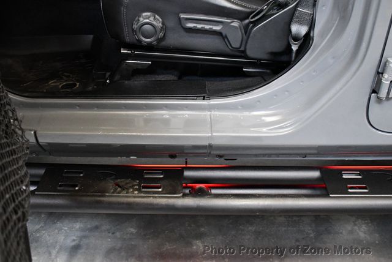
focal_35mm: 36
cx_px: 196
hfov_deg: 53.1
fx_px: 392
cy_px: 131
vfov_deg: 36.9
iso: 3200
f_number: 3.5
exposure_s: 1/125
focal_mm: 18
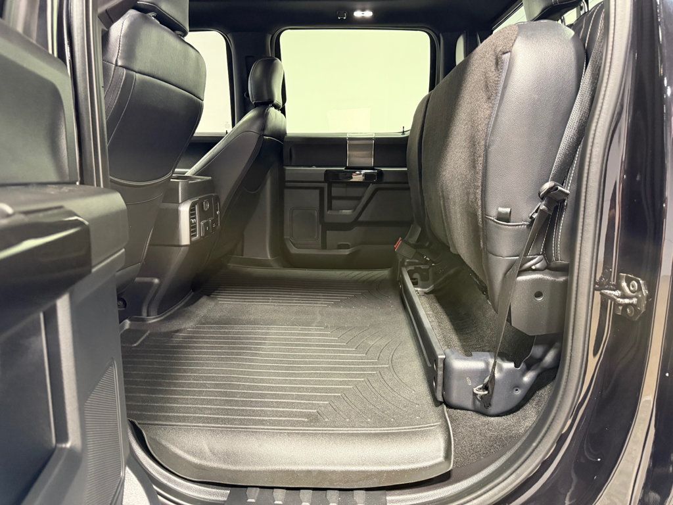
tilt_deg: -9.4
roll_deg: -1.2
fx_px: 467
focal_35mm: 24
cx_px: 336
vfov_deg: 56.8
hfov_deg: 71.6
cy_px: 252
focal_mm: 6.76
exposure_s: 1/60
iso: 500
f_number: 1.78
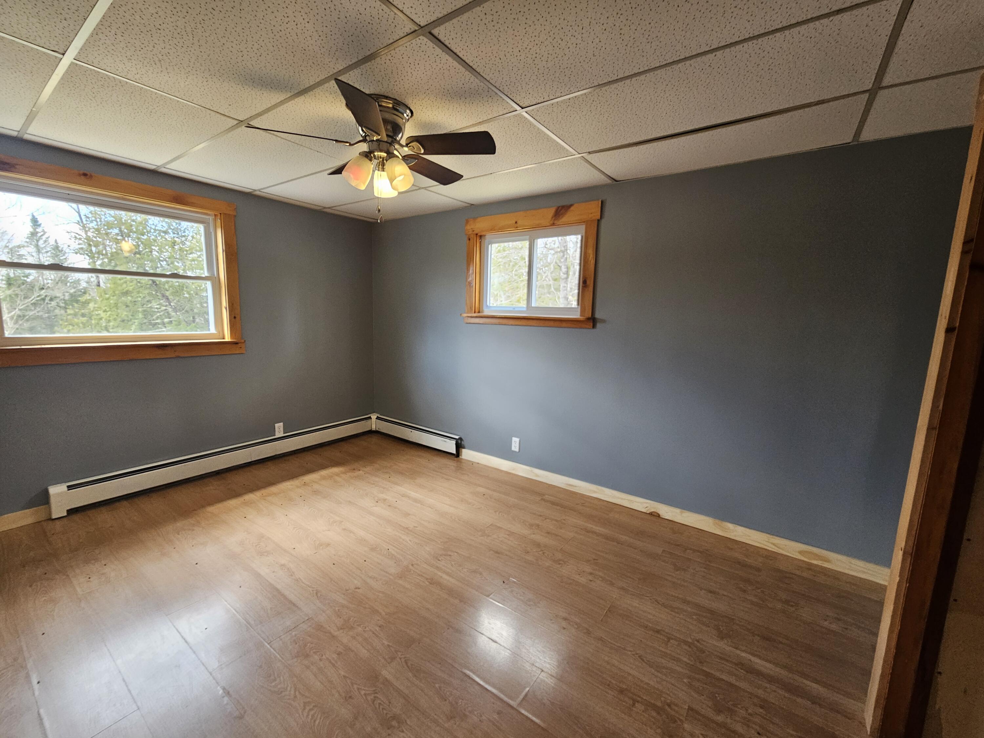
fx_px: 370
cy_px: 369
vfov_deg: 89.9
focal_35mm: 13
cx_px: 492
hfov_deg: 106.2
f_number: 2.2
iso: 125
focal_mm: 2.2
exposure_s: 1/60
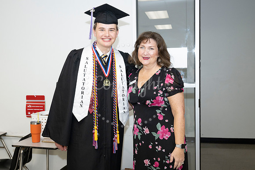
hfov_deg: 49.1
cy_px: 85
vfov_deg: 33.9
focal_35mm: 39
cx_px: 132
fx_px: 279
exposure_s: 1/80
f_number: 5.6
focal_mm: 37
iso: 800
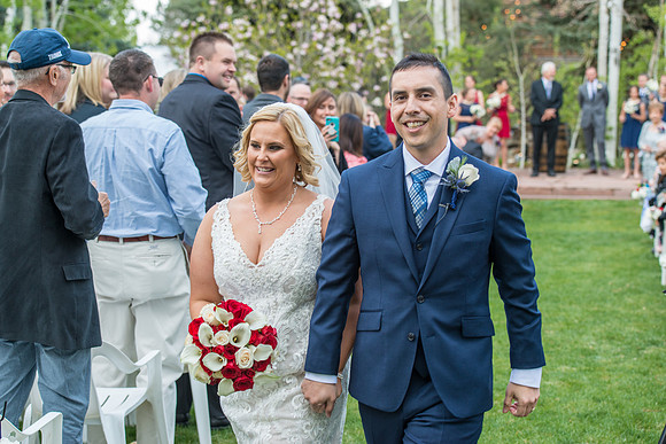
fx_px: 1295
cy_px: 222
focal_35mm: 70
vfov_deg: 19.5
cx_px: 333
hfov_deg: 28.8
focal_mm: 70
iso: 400
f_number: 5
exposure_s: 1/200
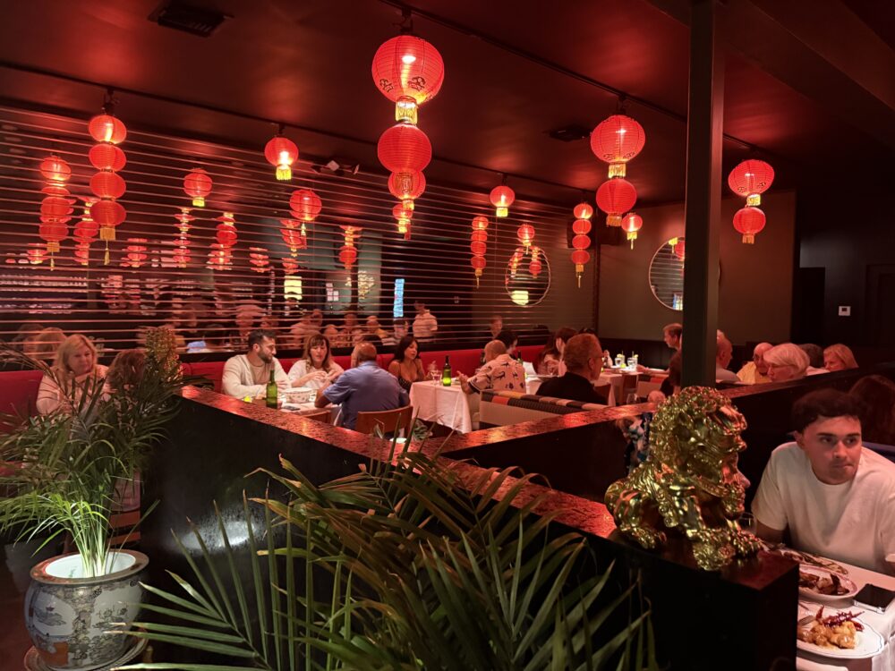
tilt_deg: -2.9
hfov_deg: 71.6
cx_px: 448
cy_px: 336
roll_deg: -0.8
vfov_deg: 56.8
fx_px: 621
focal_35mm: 24
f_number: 1.78
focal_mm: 6.76
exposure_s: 1/30
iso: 800
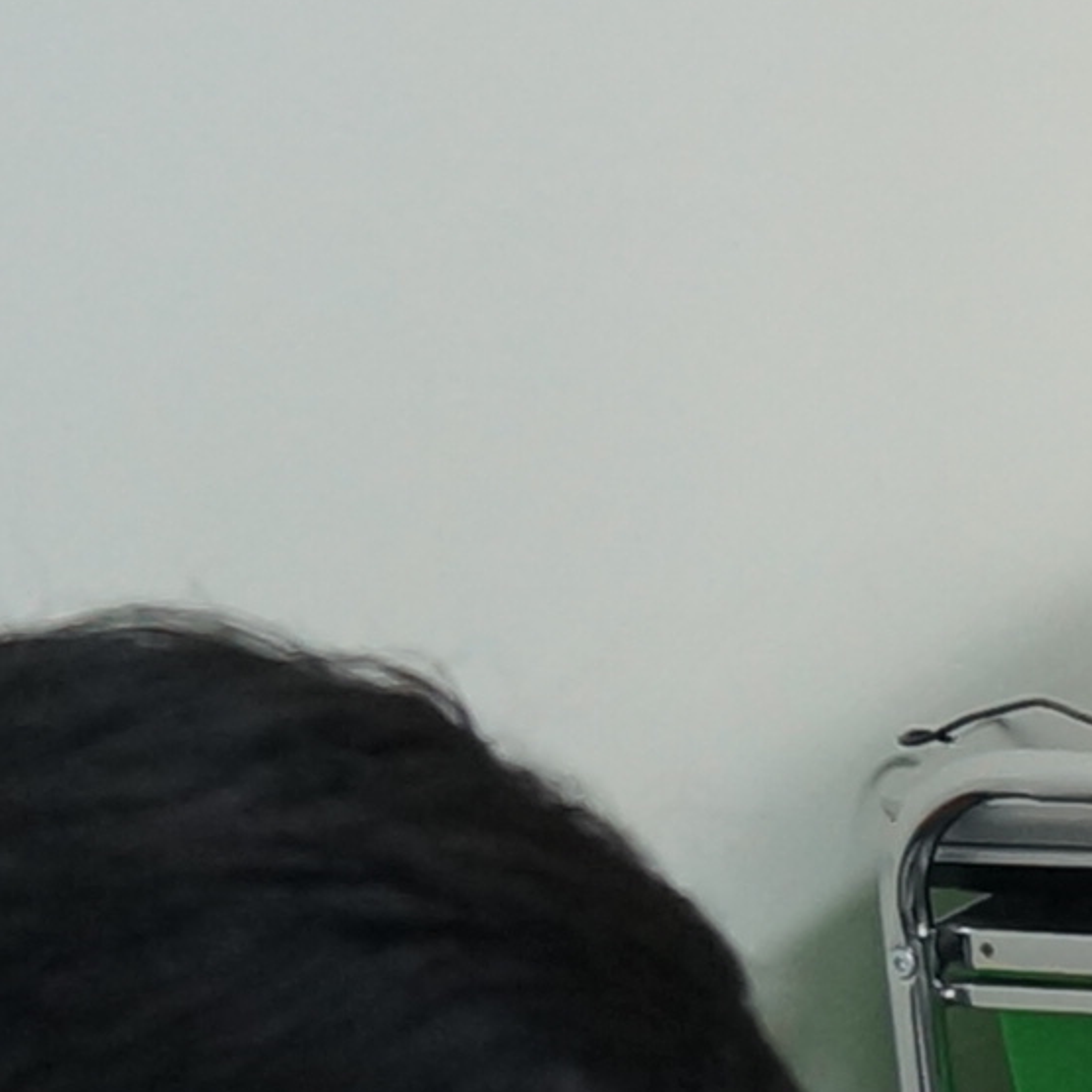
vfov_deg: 8.4
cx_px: 3412
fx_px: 7245
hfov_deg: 7.5
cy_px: 1655
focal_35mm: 203
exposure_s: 1/60
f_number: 4
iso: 400
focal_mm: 18
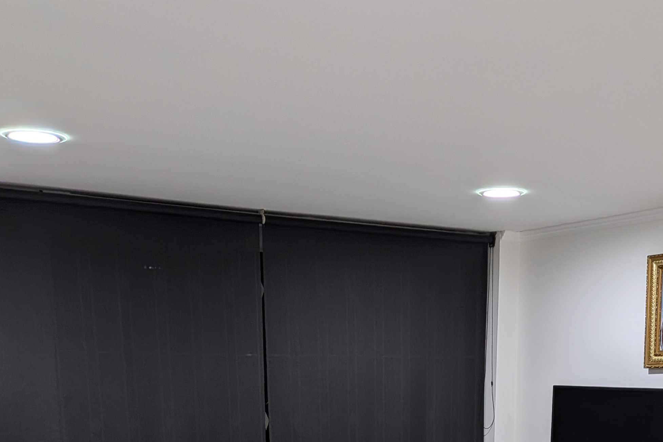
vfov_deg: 23.4
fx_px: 939
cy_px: 573
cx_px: 465
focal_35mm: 51
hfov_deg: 38.2
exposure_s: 1/66.2
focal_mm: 4.53
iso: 35
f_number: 1.7
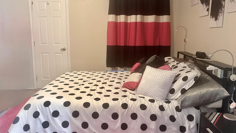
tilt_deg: -8.4
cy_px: 59
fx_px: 181
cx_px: 120
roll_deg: -1.0
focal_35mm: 29
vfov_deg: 40.1
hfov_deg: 66.1
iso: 500
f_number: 1.6
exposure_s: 1/30
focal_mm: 5.96
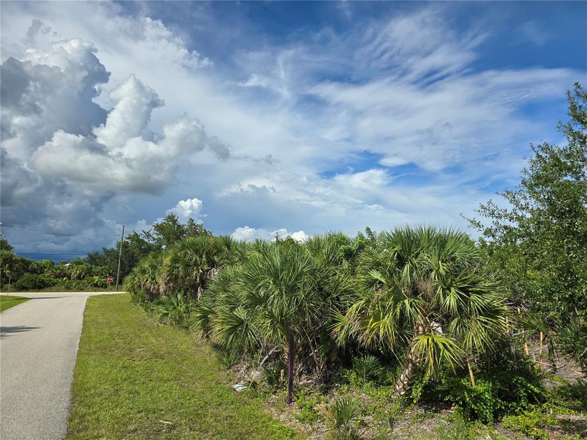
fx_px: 390
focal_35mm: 23
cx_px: 294
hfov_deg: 73.9
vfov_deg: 58.9
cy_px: 220
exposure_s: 1/1384
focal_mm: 6.3
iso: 12
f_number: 1.7
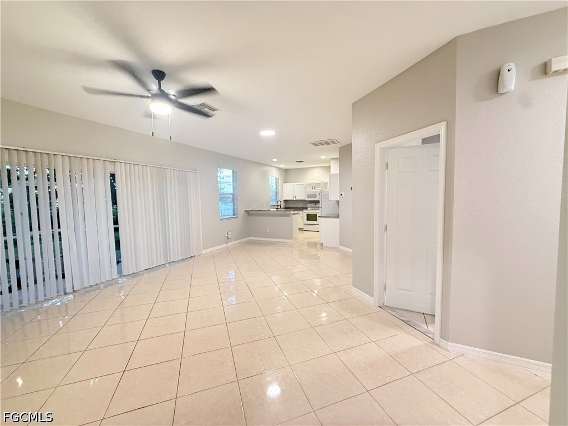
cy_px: 213
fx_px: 230
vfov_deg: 85.7
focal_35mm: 14
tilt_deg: -3.6
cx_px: 284
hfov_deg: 102.1
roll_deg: +1.4
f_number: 2.2
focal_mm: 2.22
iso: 500
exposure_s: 1/60
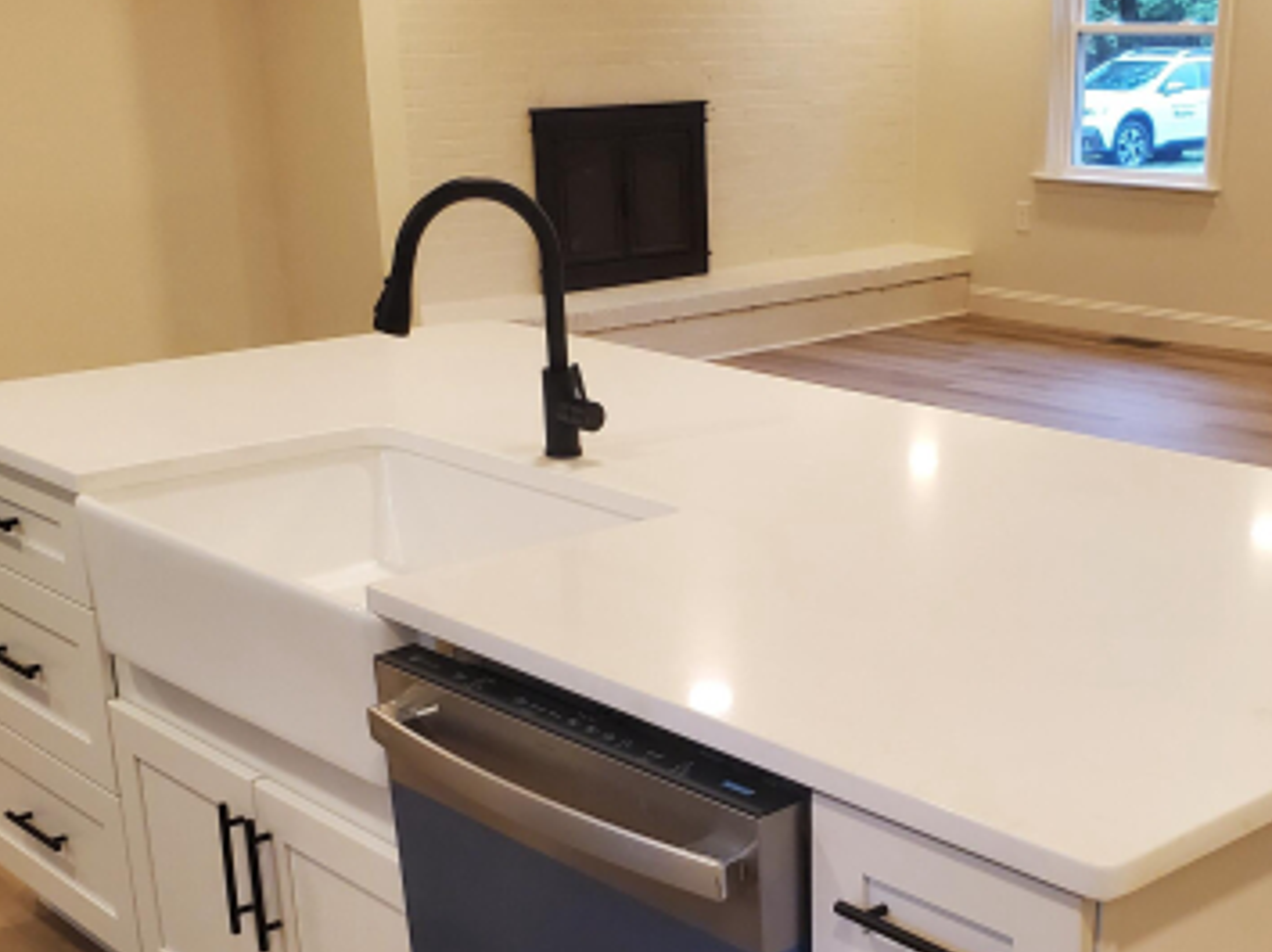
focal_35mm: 49
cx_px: 785
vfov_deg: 29.0
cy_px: 758
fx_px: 1799
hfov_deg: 38.7
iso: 250
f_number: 2.4
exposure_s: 1/60
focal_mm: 4.3
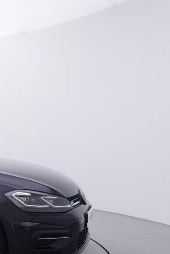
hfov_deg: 19.0
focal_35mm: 56
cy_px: 185
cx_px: -129
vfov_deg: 34.9
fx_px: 398
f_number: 5
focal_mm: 15
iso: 200
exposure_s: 1/80
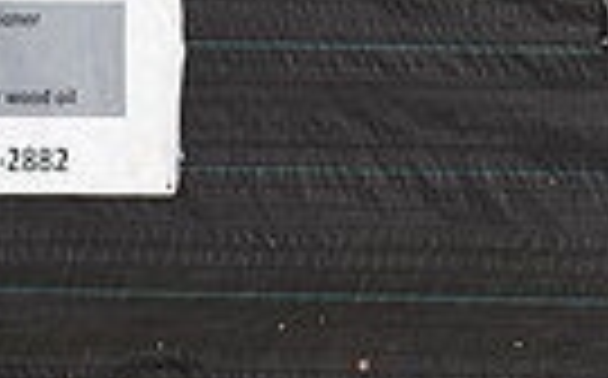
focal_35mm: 966
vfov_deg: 1.4
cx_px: 1293
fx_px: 15987
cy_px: 272
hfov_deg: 2.2
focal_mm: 220
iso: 1000
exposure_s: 1/250
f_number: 5.6
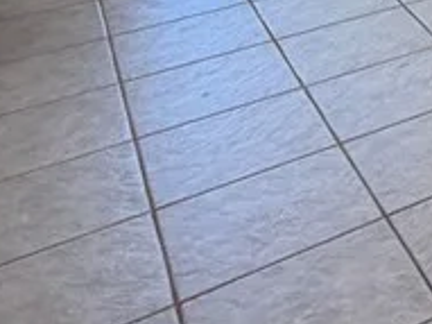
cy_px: -392
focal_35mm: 75
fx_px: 935
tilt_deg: +0.8
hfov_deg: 18.0
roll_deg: +0.5
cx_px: 862
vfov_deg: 14.7
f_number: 2.2
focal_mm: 2.22
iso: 200
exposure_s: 1/120
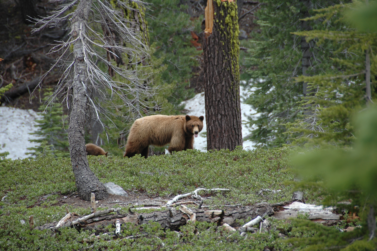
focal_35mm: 300
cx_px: 188
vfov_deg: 4.6
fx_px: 3139
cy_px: 126
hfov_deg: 6.9
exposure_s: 1/125
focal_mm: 200
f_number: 5.6
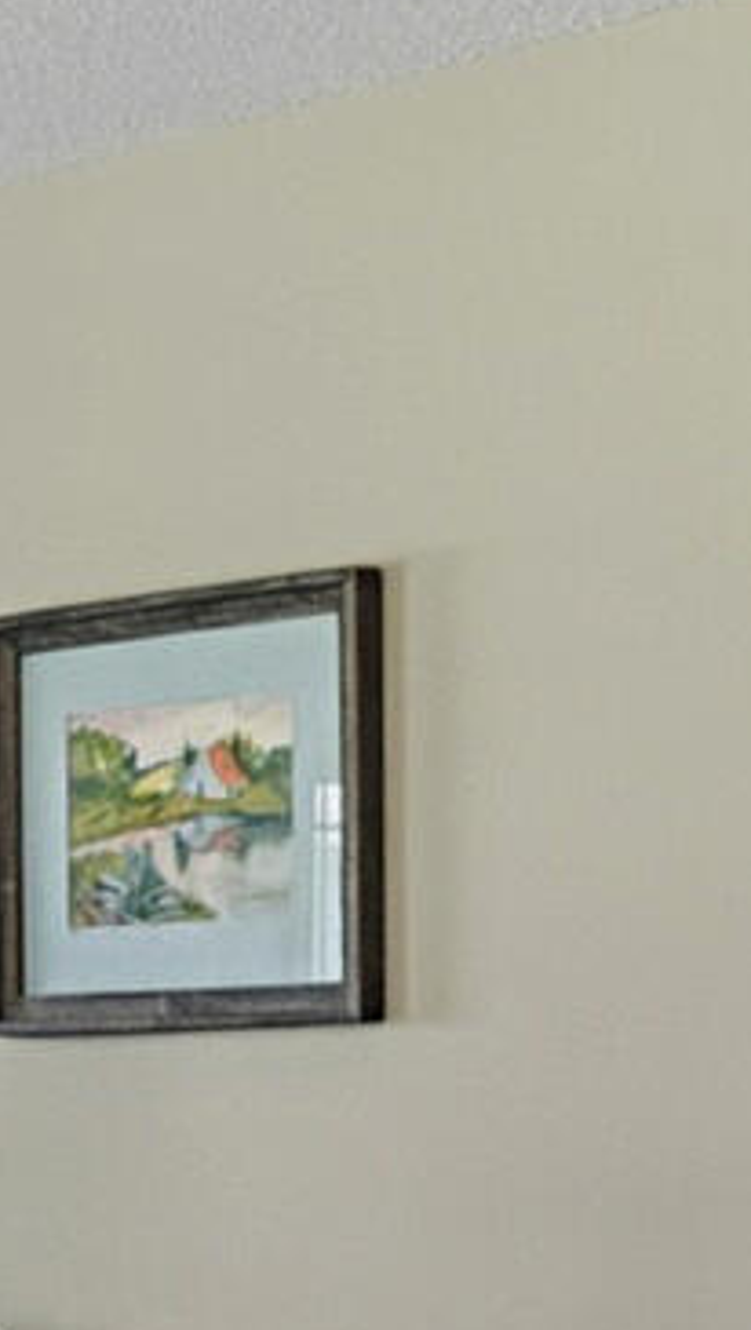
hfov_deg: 8.7
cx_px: -900
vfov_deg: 16.4
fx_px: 4555
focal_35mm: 129
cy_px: 1206
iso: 320
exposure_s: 1/20
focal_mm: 10
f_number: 8
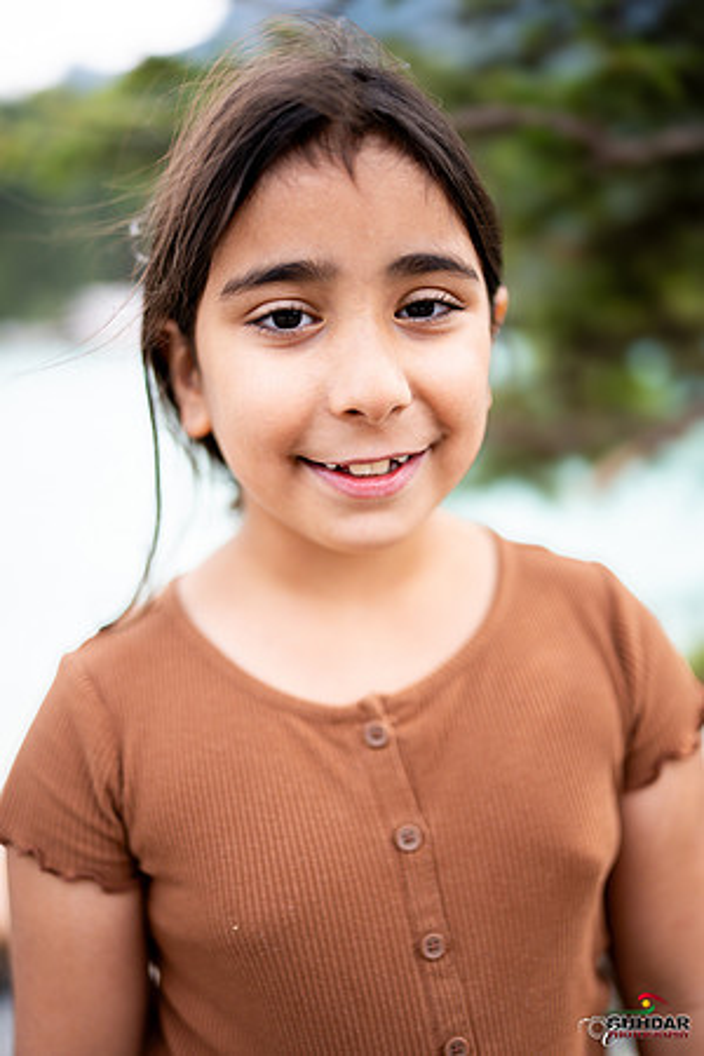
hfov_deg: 37.9
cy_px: 528
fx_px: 1027
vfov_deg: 54.4
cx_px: 352
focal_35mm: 35
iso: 200
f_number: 1.2
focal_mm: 35
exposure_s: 1/3200
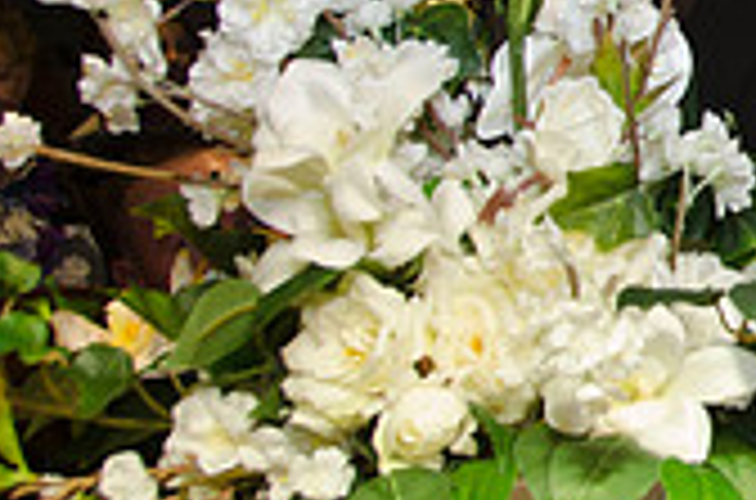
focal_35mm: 114
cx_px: 1233
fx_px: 2387
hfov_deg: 16.0
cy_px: 23
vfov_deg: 11.8
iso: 400
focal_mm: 22
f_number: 5.6
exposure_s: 1/60
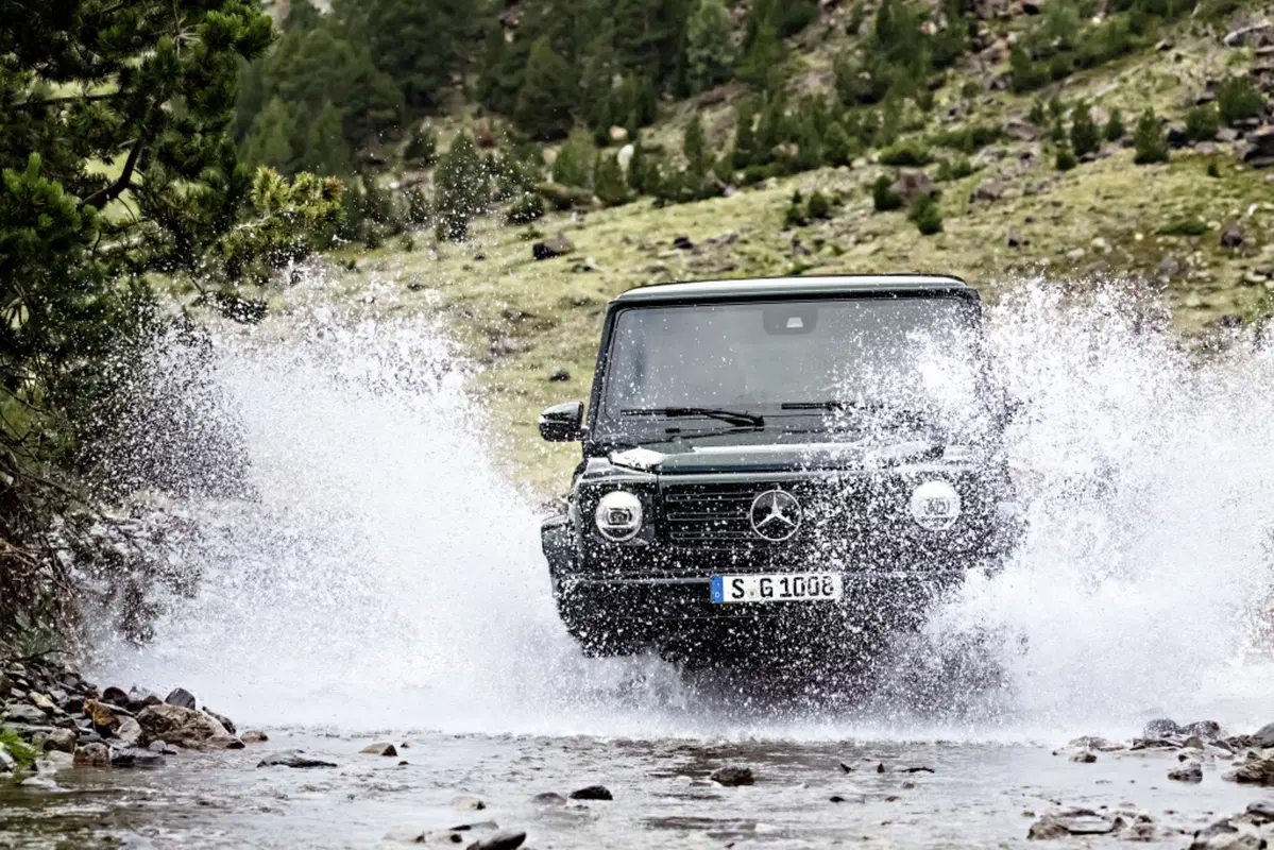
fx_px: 5309
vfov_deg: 9.2
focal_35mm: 150
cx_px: 637
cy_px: 425
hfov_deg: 13.7
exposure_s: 1/1600
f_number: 5
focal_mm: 100
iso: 1600
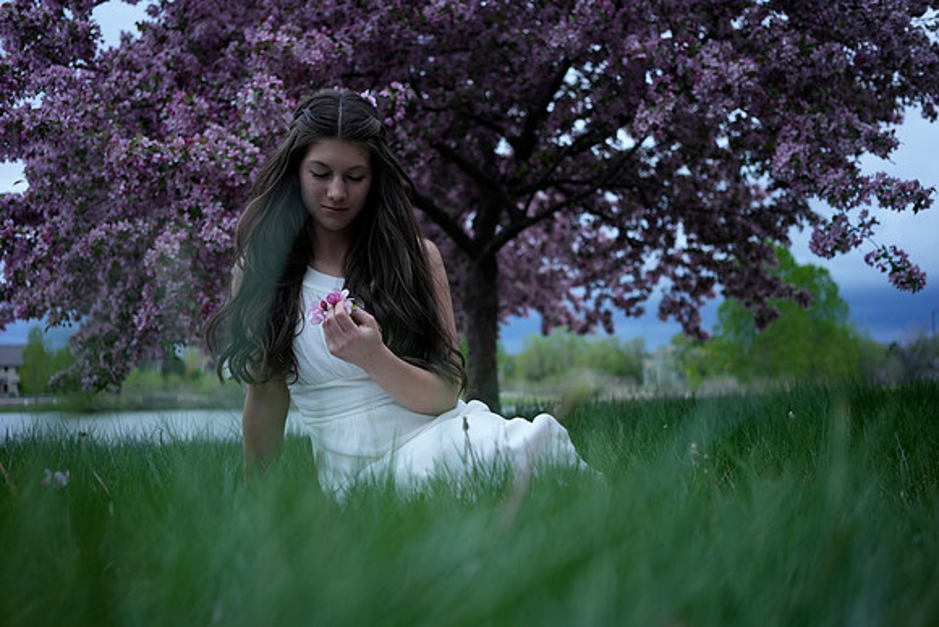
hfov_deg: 54.4
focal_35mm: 35
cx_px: 470
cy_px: 314
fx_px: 913
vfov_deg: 37.9
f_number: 2.8
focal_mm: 35
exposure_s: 1/500
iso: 400
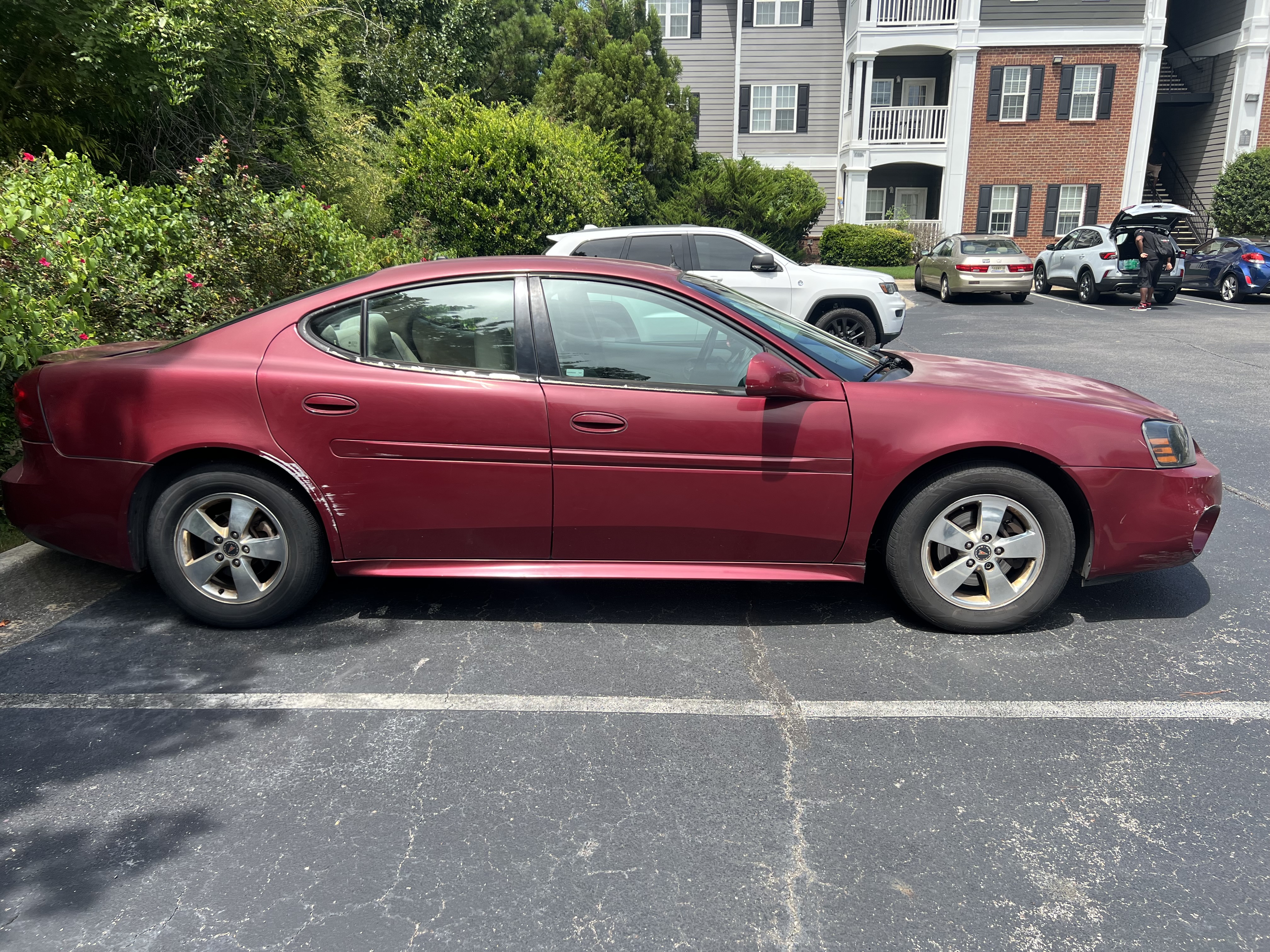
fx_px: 954
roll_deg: -1.0
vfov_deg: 53.1
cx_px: 635
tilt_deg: -12.4
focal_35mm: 26
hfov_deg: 67.3
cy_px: 476
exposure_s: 1/1531
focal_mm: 5.7
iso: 50
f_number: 1.5
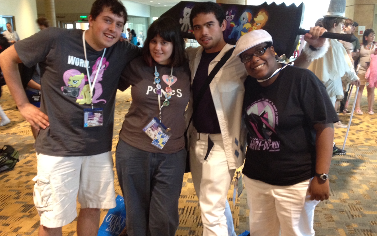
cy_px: 110
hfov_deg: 51.5
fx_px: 390
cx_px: 193
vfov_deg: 33.6
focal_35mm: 38
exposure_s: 1/20
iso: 250
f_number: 2.4
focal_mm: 4.28
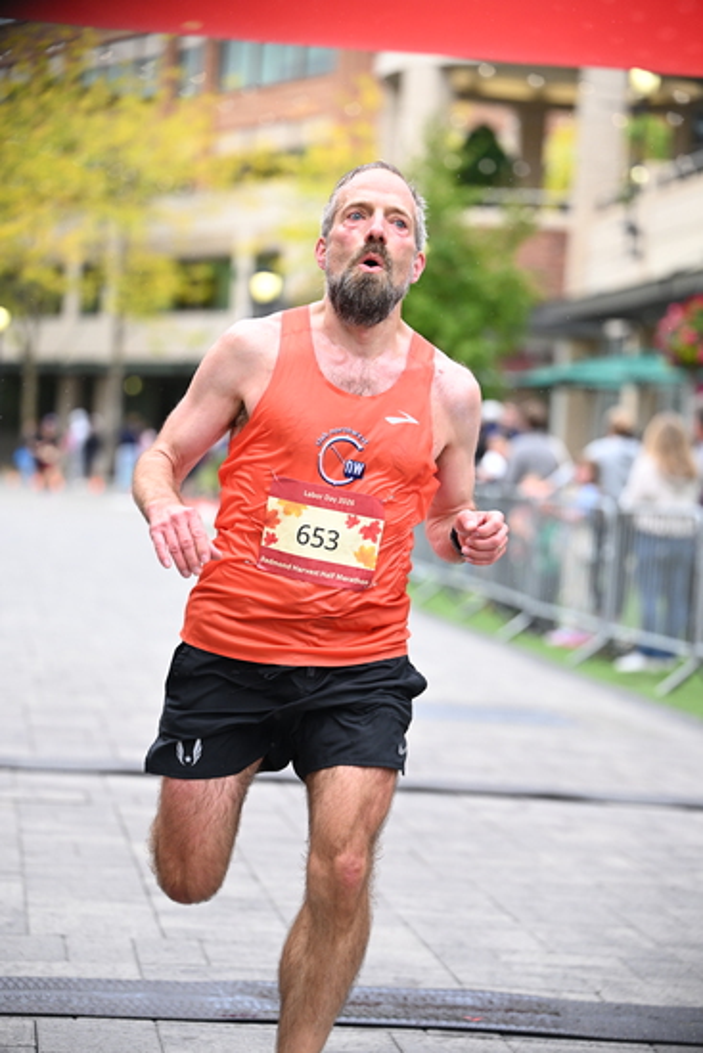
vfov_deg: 21.9
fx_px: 2722
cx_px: 352
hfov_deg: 14.7
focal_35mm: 93
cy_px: 526
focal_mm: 93
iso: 1250
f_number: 2.8
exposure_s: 1/1600
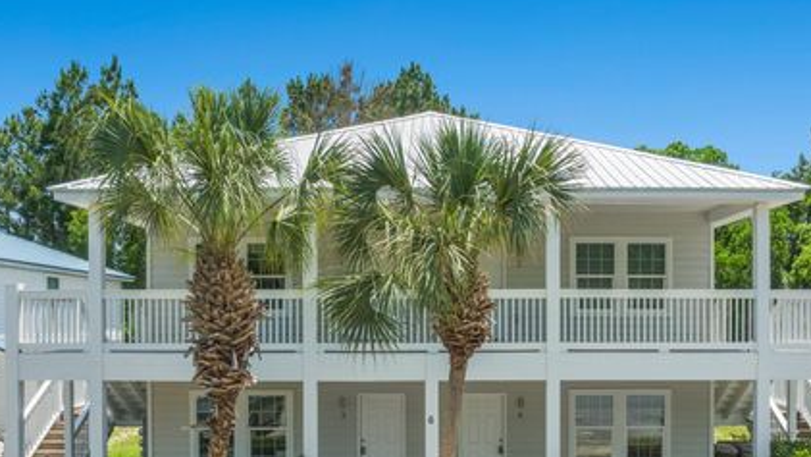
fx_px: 667
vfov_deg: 37.2
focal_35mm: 31
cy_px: 324
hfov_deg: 62.5
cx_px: 439
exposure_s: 1/400
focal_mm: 12.29
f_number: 5
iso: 100
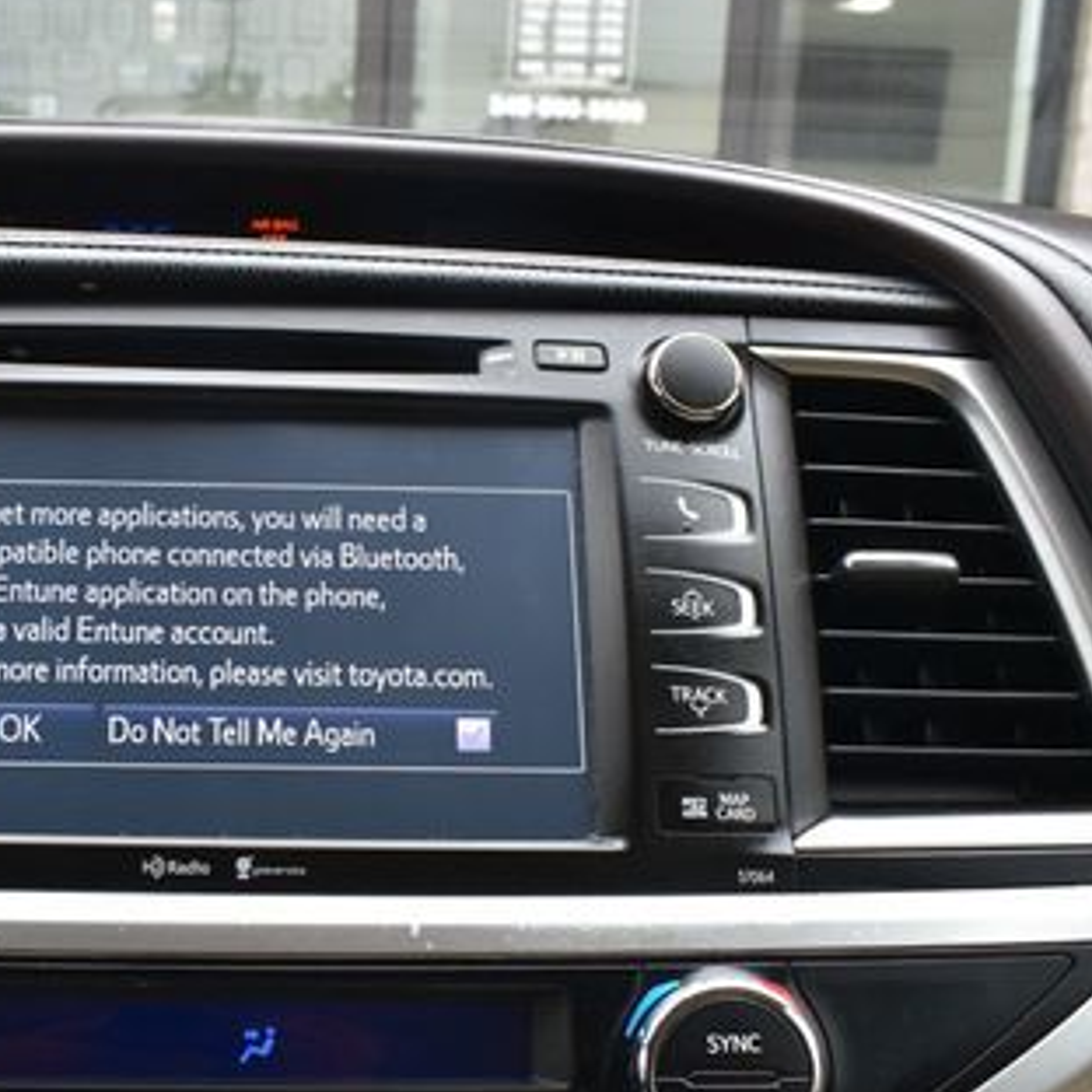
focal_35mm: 47
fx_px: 1677
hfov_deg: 35.0
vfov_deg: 36.0
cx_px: 231
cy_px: 640
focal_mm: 18
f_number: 8
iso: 400
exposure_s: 1/60
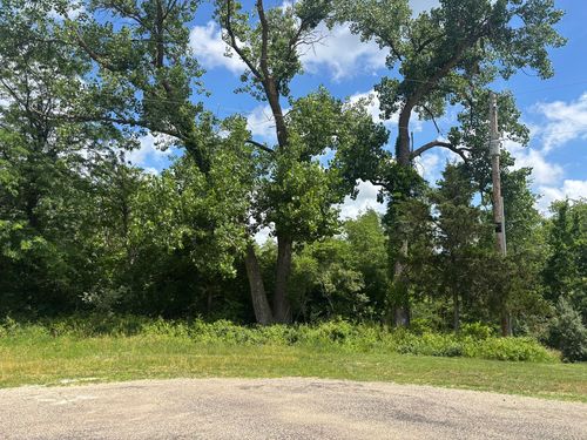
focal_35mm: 26
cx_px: 294
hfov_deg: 67.3
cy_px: 220
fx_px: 441
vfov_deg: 53.1
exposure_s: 1/2639
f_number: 1.6
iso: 50
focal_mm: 5.96
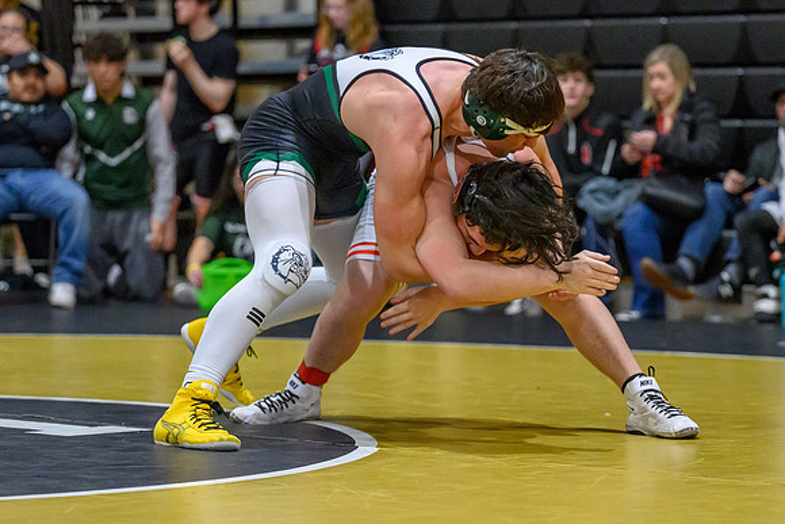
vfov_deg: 9.6
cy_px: 310
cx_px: 457
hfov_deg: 14.4
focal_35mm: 143
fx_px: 3110
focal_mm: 98
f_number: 2.8
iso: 9000
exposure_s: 1/800
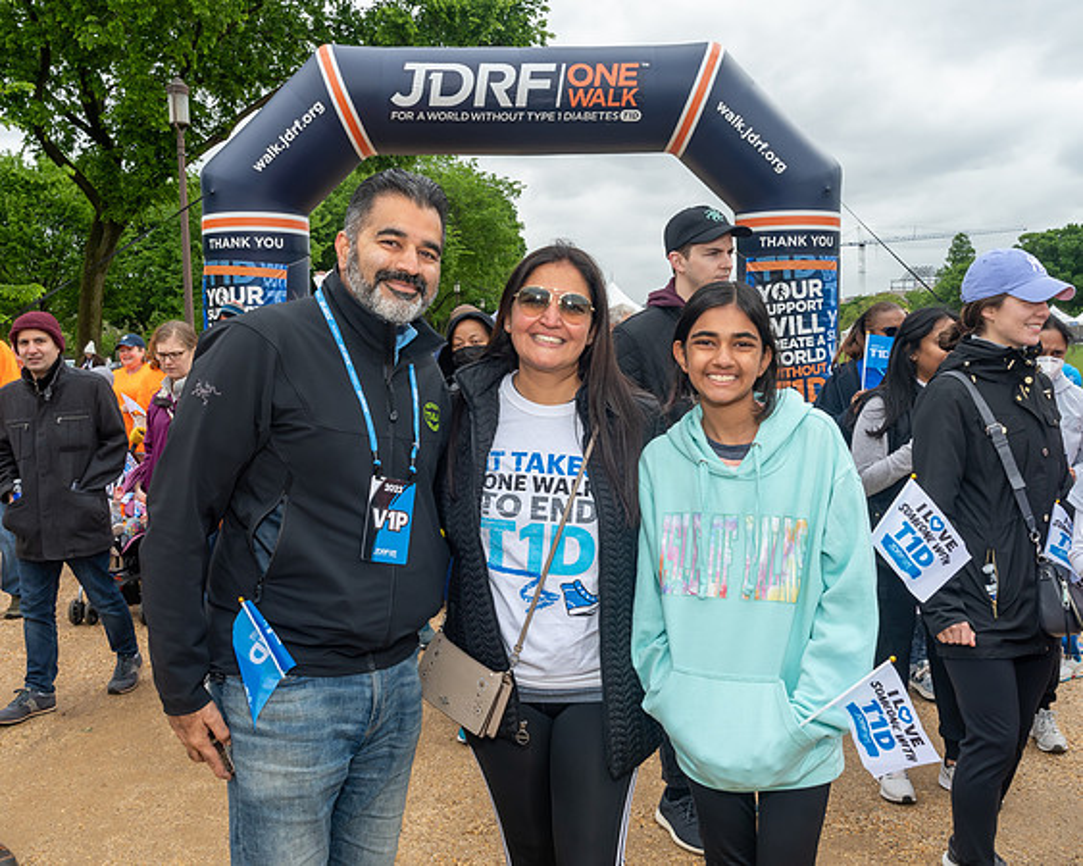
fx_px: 1059
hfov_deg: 54.1
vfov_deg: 44.4
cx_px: 541
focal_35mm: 33
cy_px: 431
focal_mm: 19
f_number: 9
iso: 200
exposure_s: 1/250
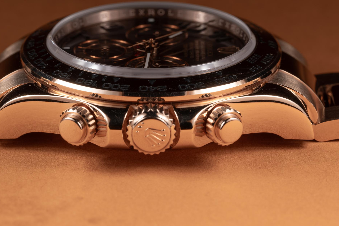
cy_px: 55
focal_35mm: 161
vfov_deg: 8.5
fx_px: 1516
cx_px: 154
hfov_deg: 12.8
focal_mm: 105
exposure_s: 1/200
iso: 64
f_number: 22
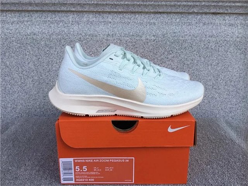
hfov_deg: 58.4
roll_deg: -0.2
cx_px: 124
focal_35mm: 31
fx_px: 222
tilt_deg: -14.8
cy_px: 93
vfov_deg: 45.4
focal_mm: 3.3
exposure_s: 1/590
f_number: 2.4
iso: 25
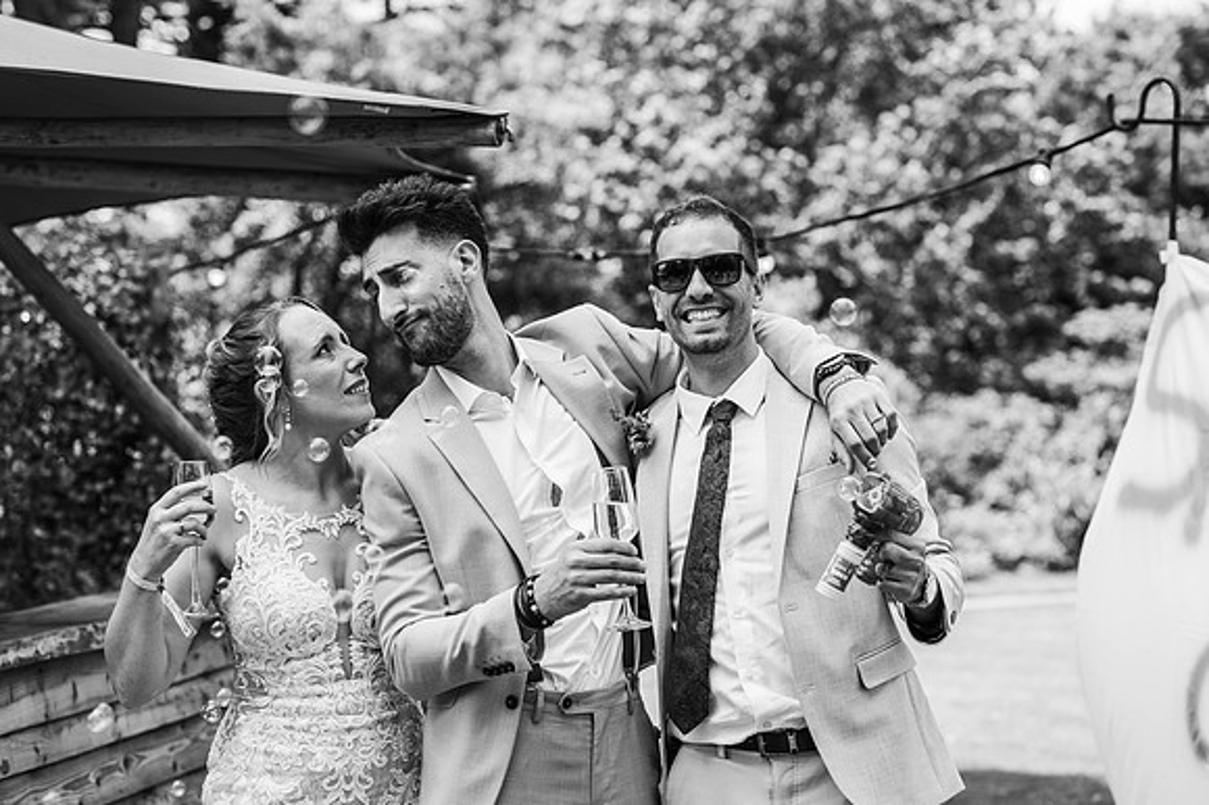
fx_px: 2853
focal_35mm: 85
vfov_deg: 16.1
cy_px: 402
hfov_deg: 23.9
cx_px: 604
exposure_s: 1/640
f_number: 4
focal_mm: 85
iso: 100
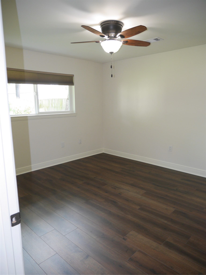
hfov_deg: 56.8
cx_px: 103
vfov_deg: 71.6
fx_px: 190
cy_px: 138
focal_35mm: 24
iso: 500
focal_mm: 12
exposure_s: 1/60
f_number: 2.8
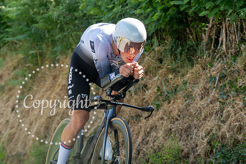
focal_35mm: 316
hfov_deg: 6.5
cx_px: 155
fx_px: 2161
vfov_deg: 4.4
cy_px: 85
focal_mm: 143
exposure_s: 1/1000
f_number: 3.5
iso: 640
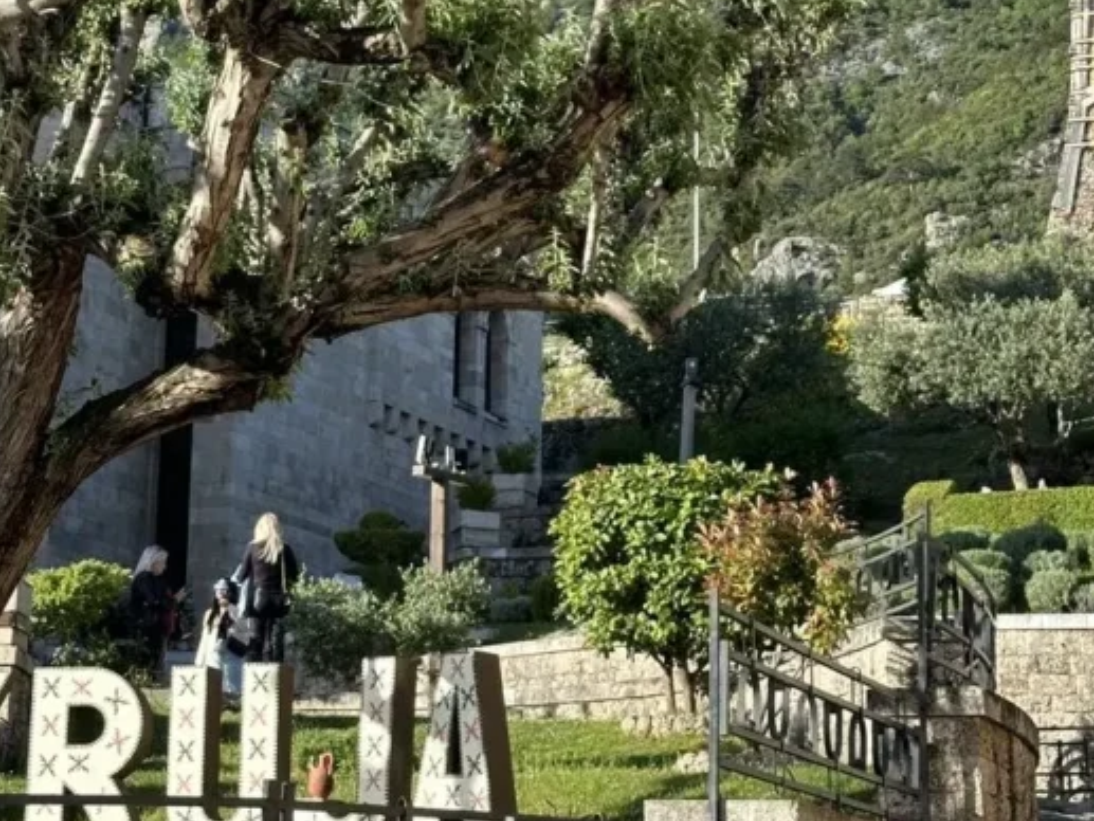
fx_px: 3003
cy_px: 271
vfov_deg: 15.5
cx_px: 516
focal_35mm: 95
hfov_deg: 20.6
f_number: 1.78
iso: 64
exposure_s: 1/1030
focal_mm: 6.86
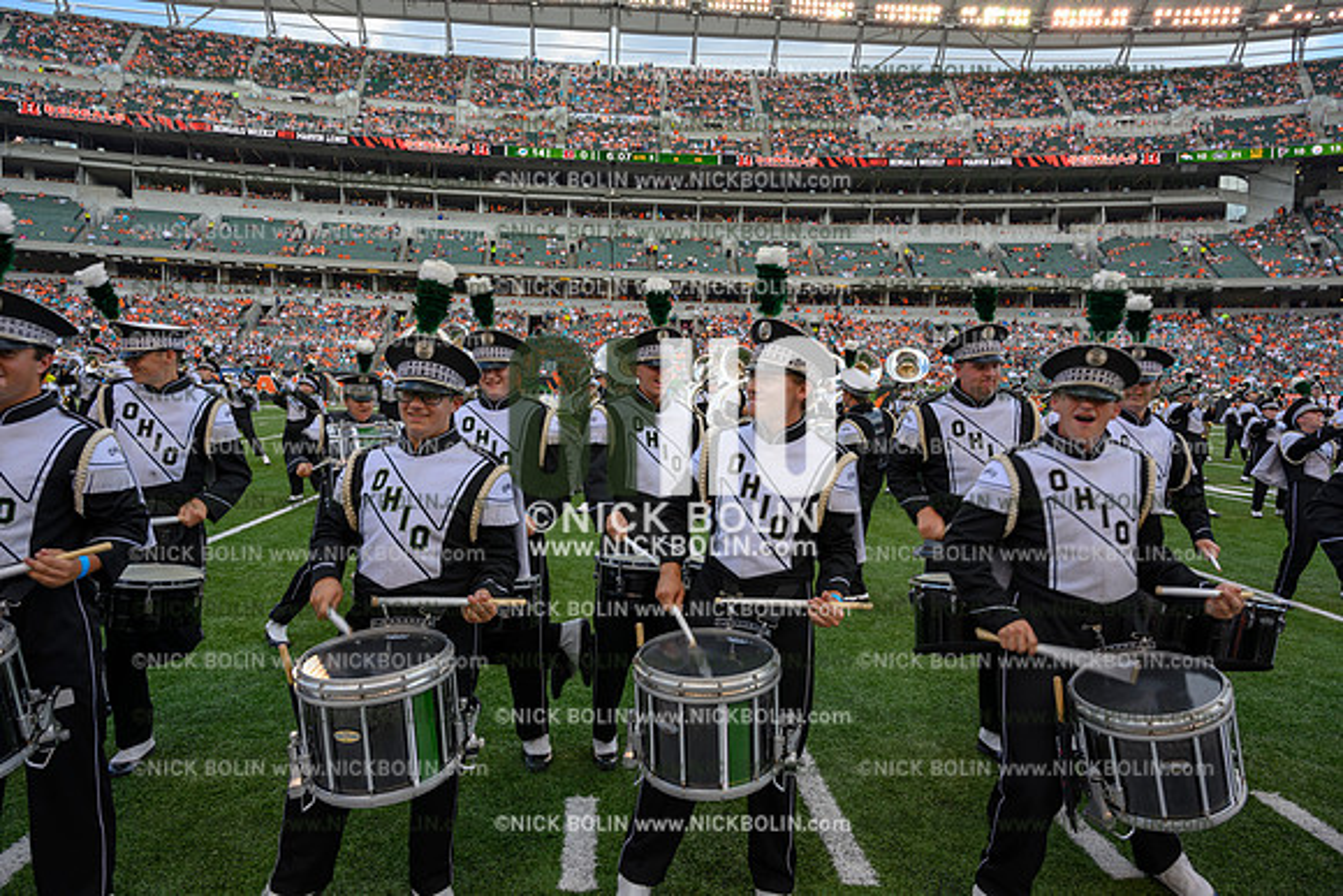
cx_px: 672
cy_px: 448
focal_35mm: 24
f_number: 7.1
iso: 80
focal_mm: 24
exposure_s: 1/100
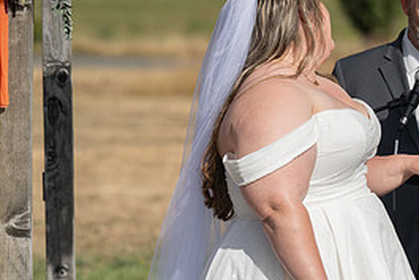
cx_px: 360
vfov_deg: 4.2
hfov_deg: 6.3
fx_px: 3819
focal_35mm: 328
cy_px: 153
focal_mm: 150
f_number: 4.5
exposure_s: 1/8000
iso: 400
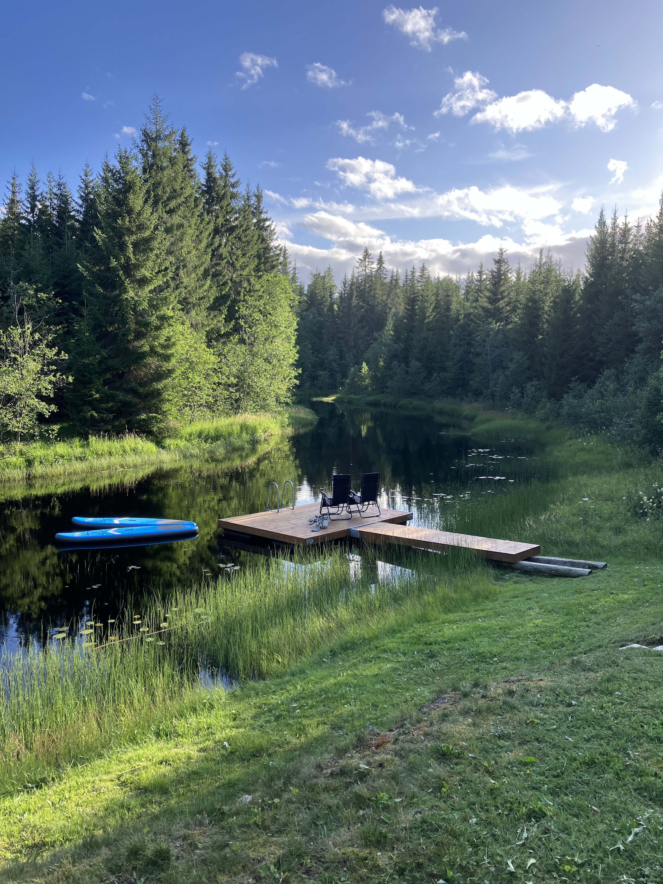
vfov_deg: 63.4
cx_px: 332
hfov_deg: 49.7
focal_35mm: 28
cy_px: 442
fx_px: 715
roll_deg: -0.2
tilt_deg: -3.6
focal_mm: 3.99
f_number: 1.8
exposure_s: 1/592
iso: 32
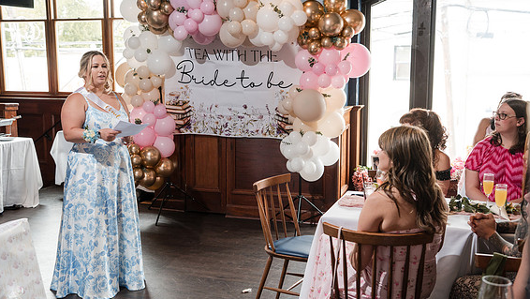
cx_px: 259
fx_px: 619
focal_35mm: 44
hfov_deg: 46.4
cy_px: 151
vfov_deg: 27.1
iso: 1000
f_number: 4
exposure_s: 1/250
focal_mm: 41
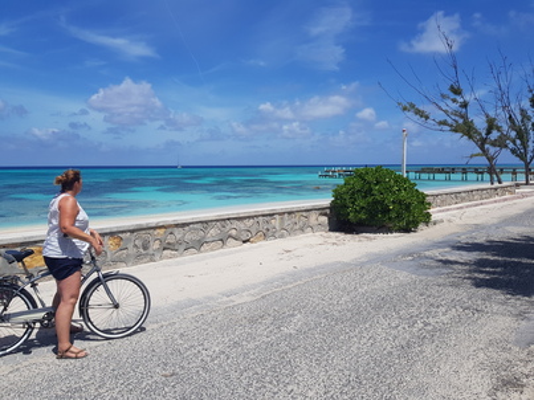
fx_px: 401
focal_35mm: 26
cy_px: 200
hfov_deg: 67.3
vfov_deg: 53.0
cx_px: 267
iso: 40
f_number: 1.7
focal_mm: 4.2
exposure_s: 1/3992
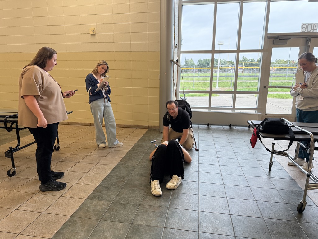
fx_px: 220
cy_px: 120
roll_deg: +0.3
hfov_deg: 71.6
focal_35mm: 24
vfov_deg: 56.8
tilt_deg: -12.5
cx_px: 159
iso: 200
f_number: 1.78
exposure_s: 1/222
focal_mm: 6.76
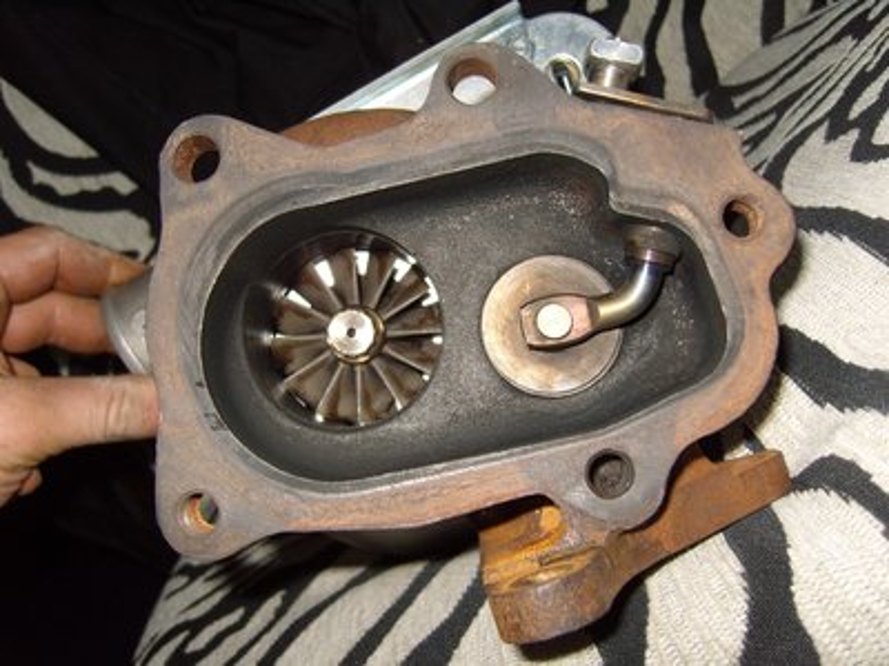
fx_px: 899
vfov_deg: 40.7
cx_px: 444
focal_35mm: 35
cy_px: 333
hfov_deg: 52.6
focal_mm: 7.4
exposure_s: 1/30
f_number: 2.8
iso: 100
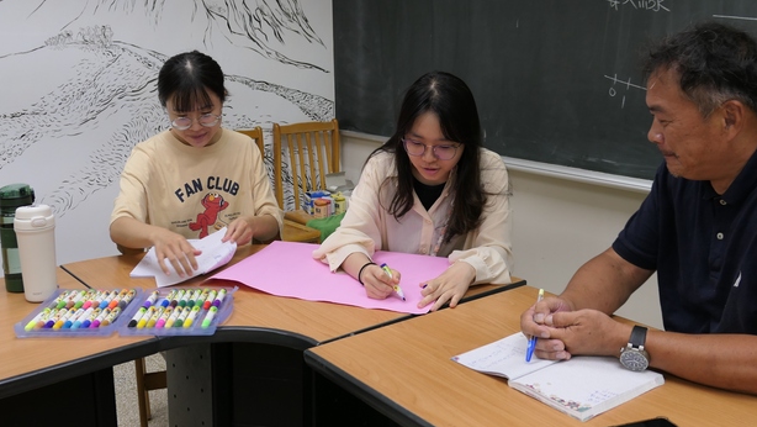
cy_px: 182
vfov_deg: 32.0
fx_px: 743
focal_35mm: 37
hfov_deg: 54.0
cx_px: 367
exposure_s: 1/80
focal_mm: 11.4
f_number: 2.8
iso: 200
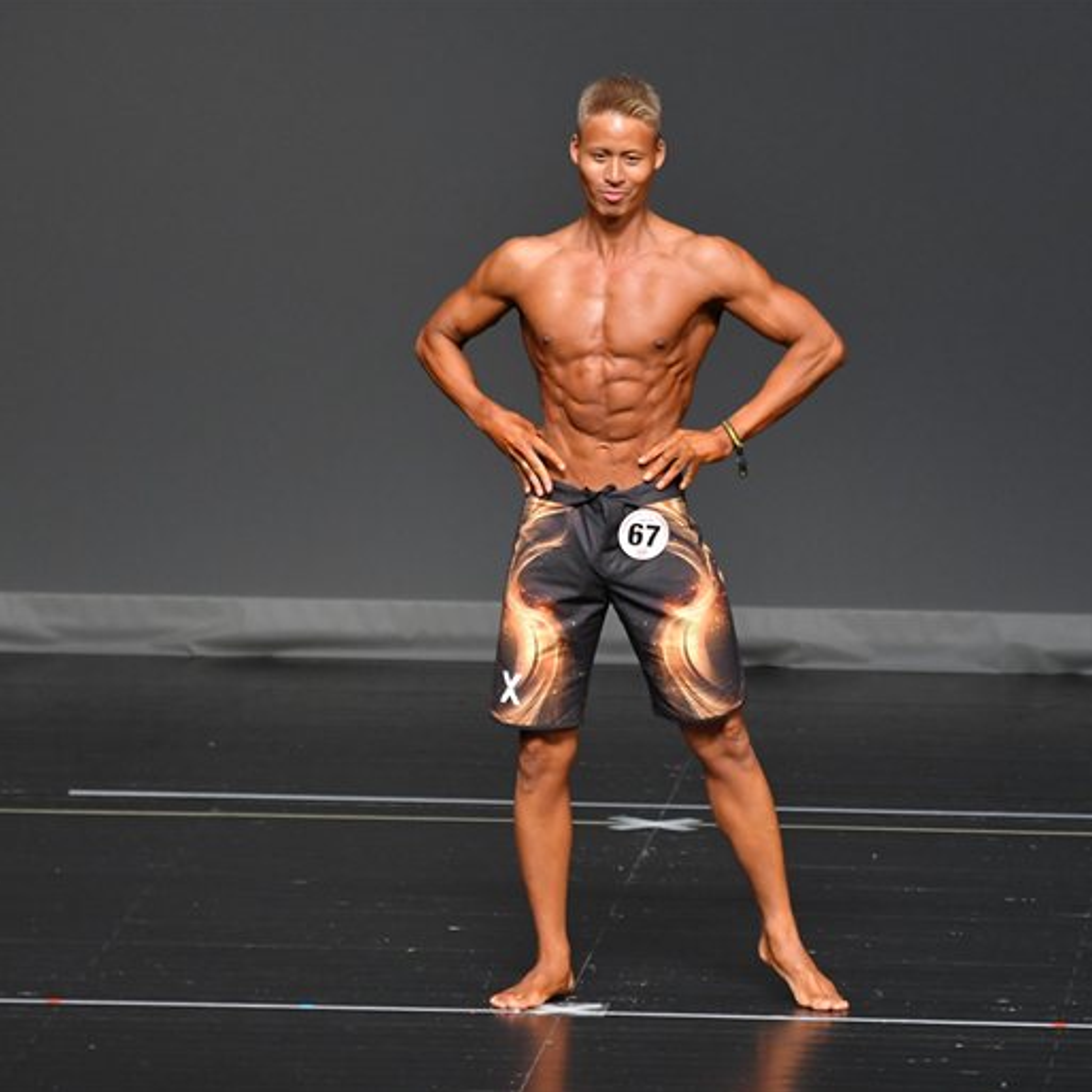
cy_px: 545
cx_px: 672
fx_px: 14419
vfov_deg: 4.3
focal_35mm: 404
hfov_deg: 4.3
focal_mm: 210
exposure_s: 1/400
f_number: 5.6
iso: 2500
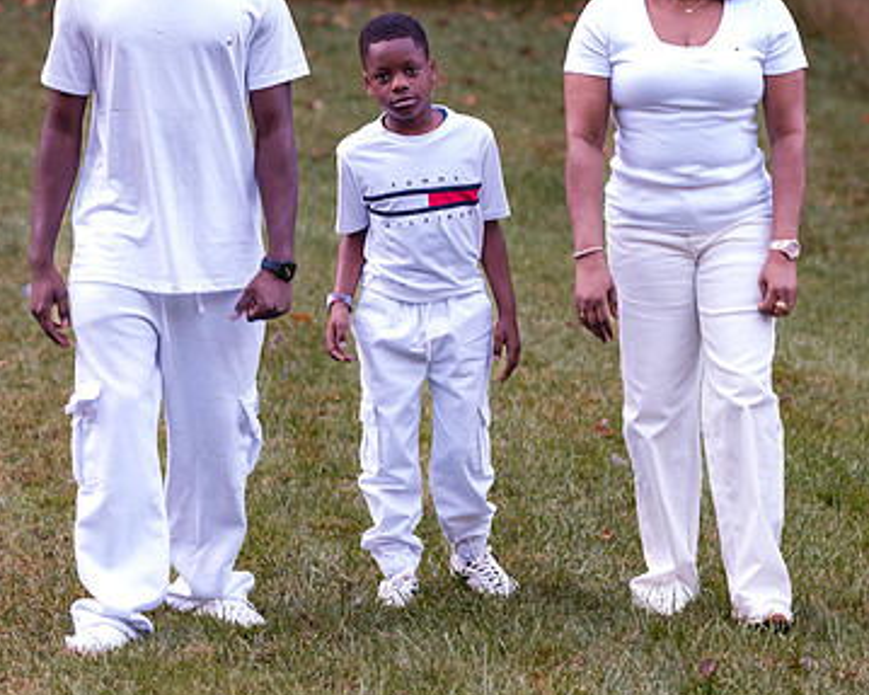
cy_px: 249
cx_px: 668
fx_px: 5888
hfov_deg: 8.4
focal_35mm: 229
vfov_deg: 6.8
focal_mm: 85
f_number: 2.5
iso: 160
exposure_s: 1/80
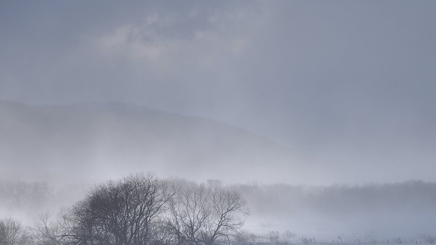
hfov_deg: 9.4
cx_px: 245
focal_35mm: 230
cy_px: 190
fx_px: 2655
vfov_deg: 5.3
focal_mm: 105
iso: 200
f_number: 5.6
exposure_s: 1/4000
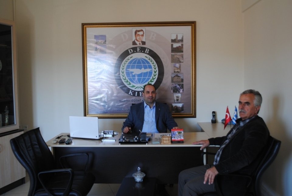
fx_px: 293
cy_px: 98
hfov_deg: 53.0
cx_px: 146
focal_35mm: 36
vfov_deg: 37.0
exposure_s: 1/30
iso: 200
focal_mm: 24
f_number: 4
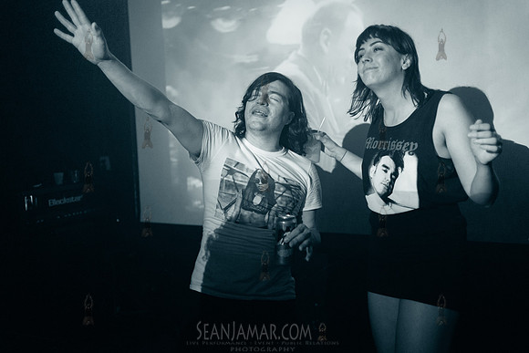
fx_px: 514
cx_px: 264
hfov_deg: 54.4
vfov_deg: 37.9
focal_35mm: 35
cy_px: 176
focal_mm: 35
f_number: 2
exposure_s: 1/250
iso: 4000
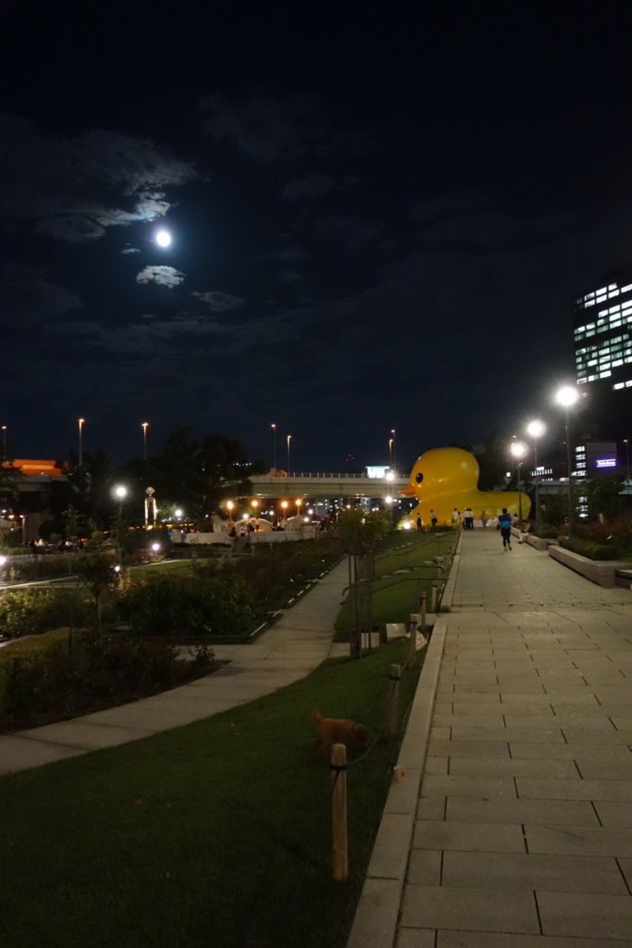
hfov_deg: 40.0
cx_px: 316
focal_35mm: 33
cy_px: 474
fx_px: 869
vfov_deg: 57.2
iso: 2500
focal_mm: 12.32
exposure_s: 1/40
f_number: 2.5
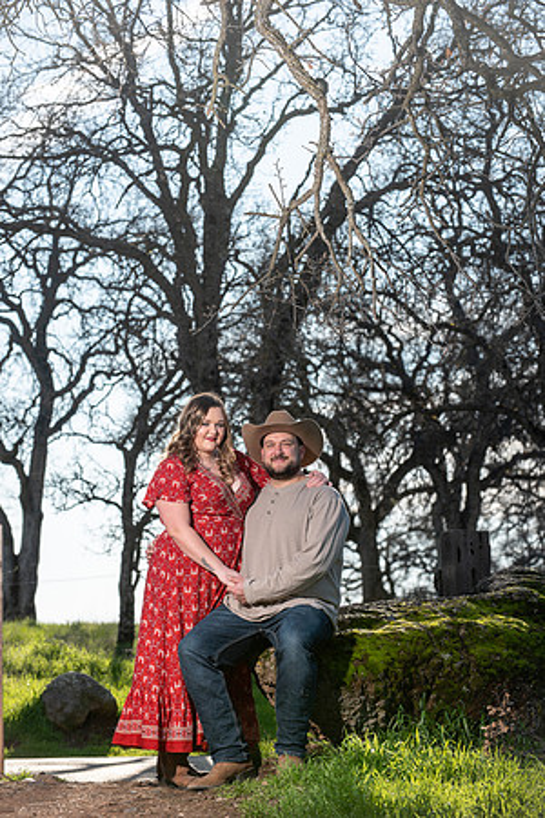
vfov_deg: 16.4
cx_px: 272
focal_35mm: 125
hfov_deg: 11.0
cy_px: 409
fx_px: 2838
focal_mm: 125
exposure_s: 1/250
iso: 50
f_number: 5.6
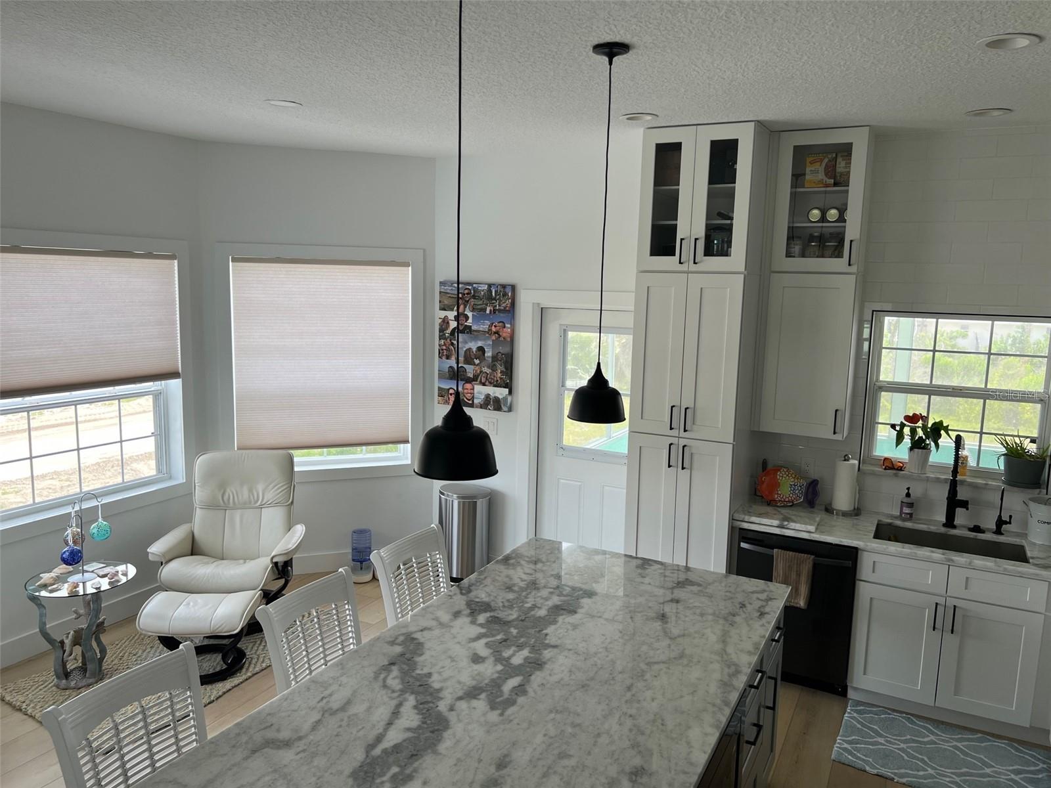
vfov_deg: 53.1
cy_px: 394
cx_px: 526
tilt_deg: -8.2
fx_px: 789
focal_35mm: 26
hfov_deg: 67.3
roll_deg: -0.9
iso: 40
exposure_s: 1/189
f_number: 1.5
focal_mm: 5.7
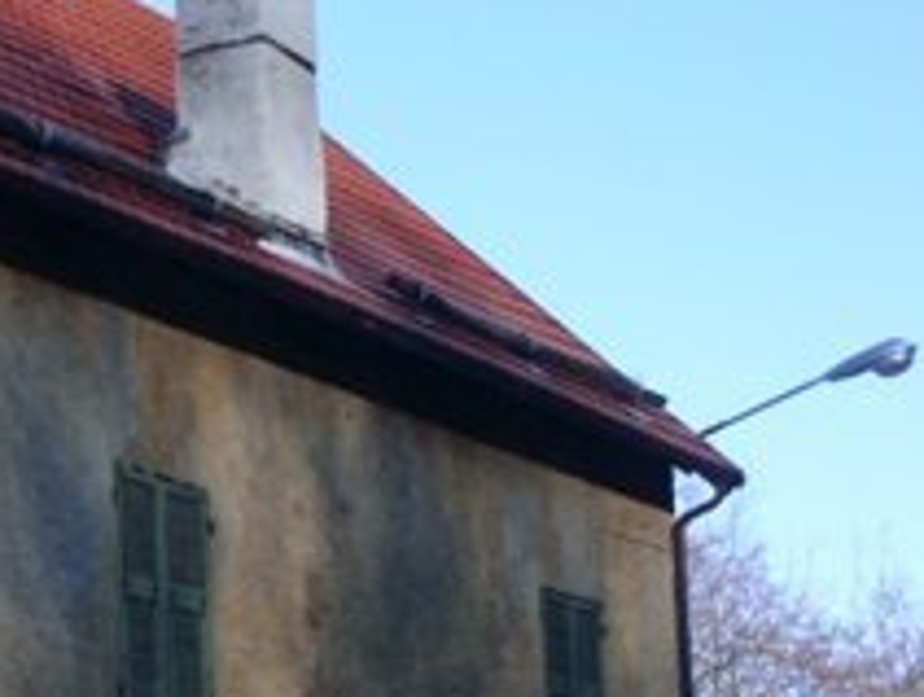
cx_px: -285
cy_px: 653
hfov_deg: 16.9
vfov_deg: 13.5
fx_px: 2914
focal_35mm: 109
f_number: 7.3
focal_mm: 6.3
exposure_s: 1/125
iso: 64
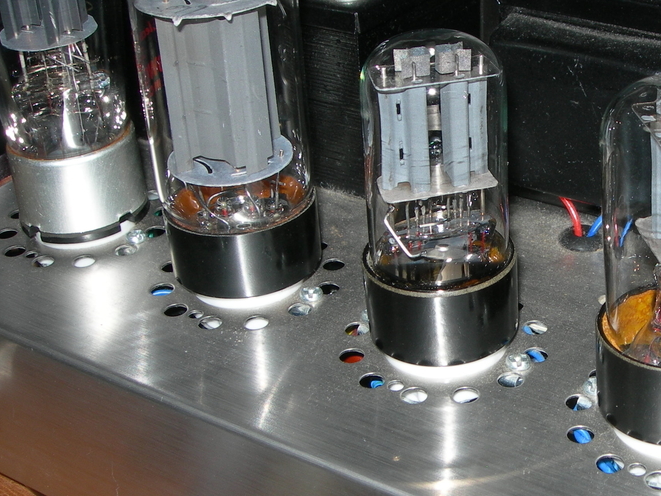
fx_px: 1318
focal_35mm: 69
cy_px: 236
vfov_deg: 21.3
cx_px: 578
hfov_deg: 27.3
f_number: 4.8
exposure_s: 1/60.1
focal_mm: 7.8
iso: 50
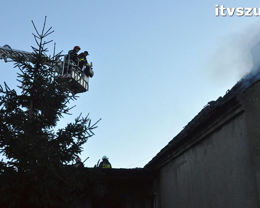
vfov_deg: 34.9
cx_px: 156
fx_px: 331
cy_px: 102
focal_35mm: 43
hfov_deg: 42.7
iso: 2500
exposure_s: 1/125
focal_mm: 24
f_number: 5.6
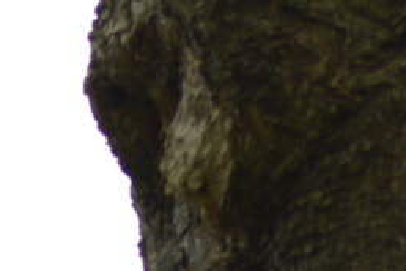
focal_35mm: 2971
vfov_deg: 0.5
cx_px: -83
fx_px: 33504
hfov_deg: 0.7
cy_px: -588
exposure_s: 1/125
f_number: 8
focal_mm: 250
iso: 160
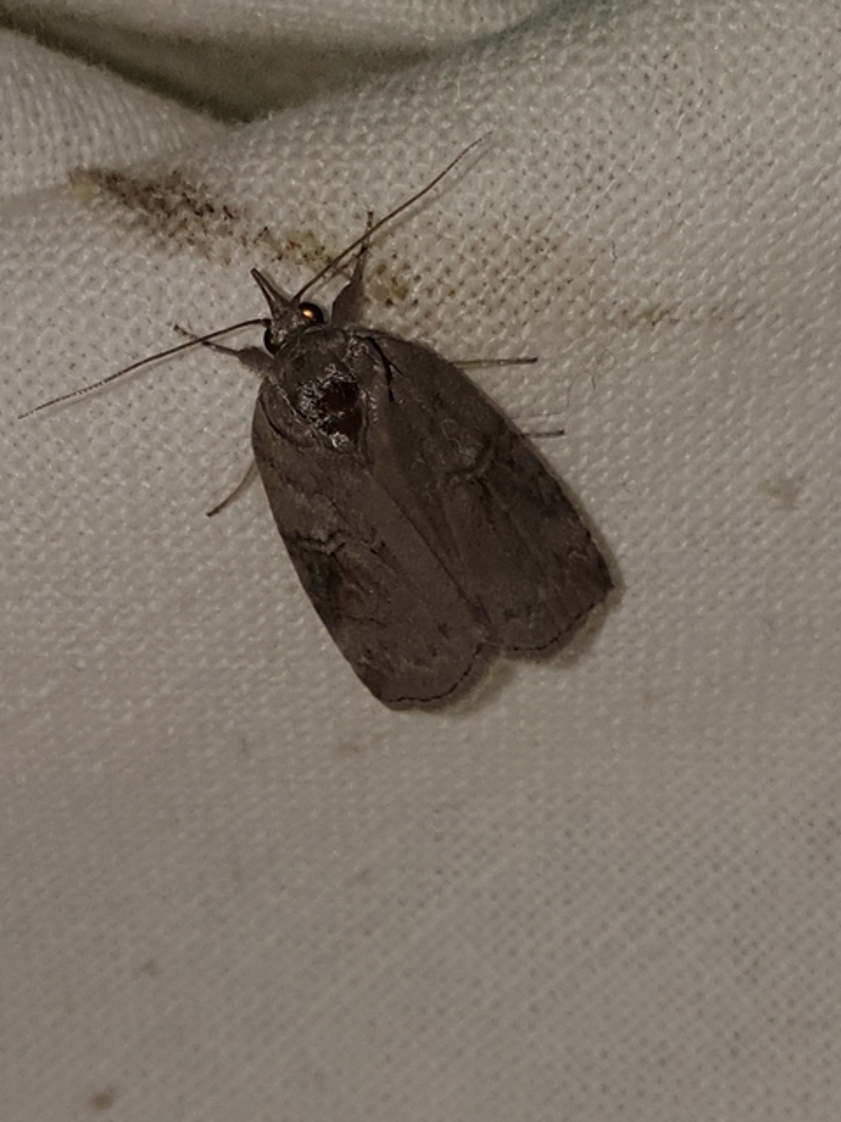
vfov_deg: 67.3
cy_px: 561
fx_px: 842
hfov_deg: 53.1
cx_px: 420
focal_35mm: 26
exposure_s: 1/2331
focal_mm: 4.3
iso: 50
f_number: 2.4
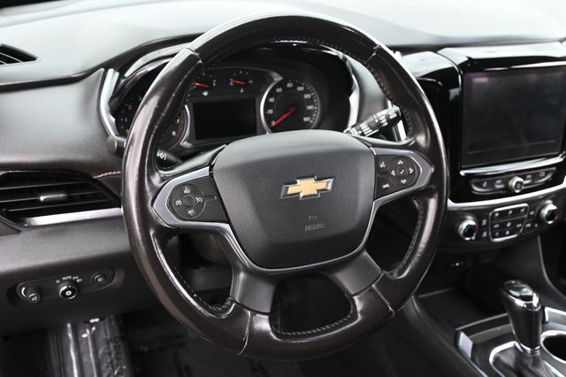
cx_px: 283
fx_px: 577
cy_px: 188
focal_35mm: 37
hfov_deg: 52.2
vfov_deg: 36.1
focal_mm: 24.5
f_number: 4.2
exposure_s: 1/160
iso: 400
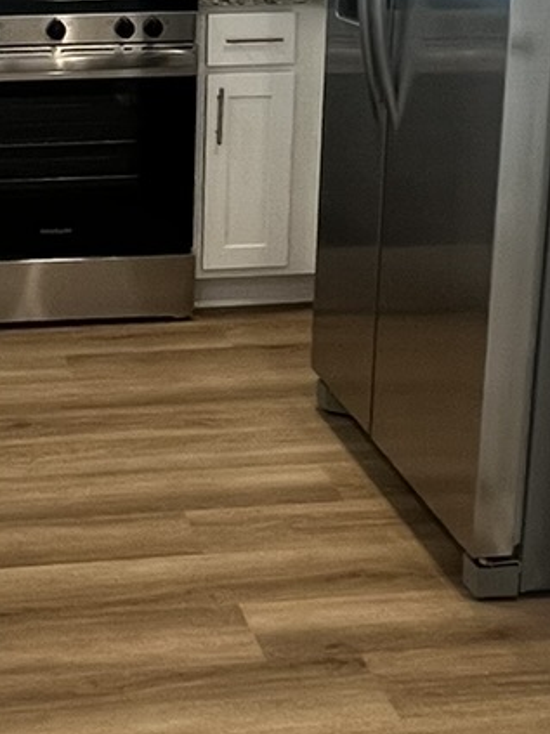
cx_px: 26
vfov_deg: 30.1
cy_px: 158
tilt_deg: -12.4
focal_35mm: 63
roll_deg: +0.6
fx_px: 1335
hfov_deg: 22.5
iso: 250
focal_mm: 1.57
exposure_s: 1/120
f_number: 1.8
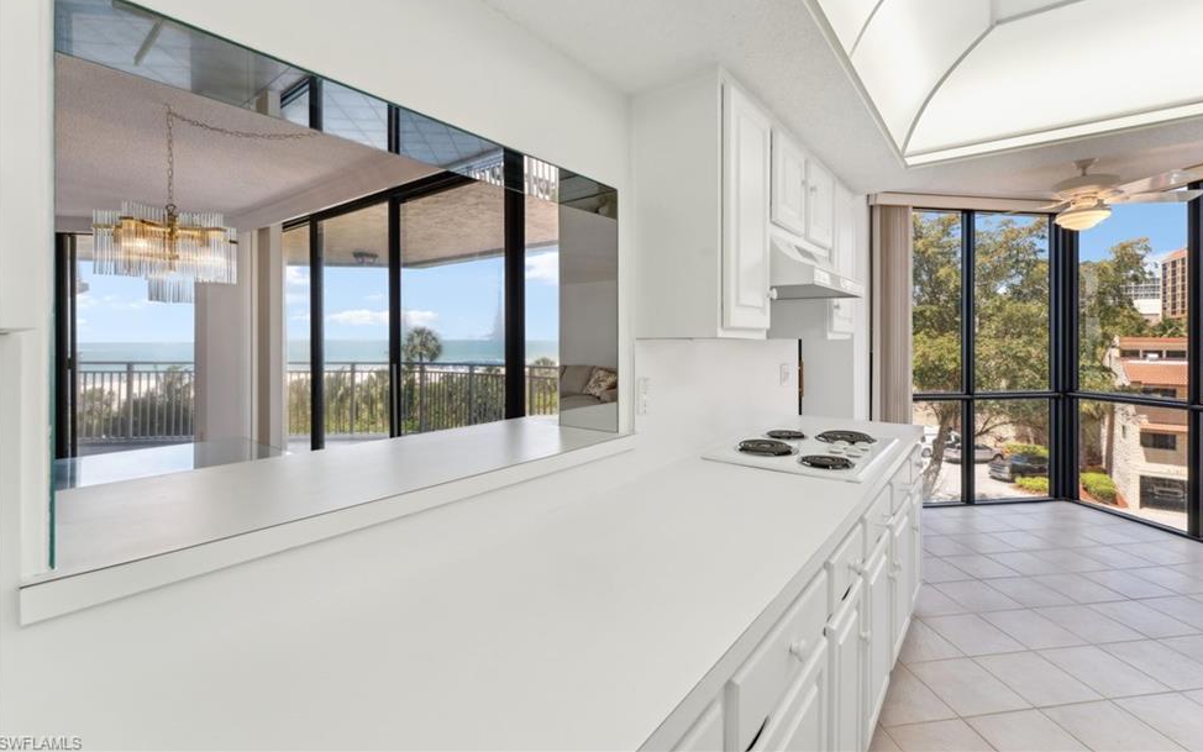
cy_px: 332
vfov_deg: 74.5
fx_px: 492
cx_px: 626
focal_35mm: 15
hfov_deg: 101.4
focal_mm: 14
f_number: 8
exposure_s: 1/80
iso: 250
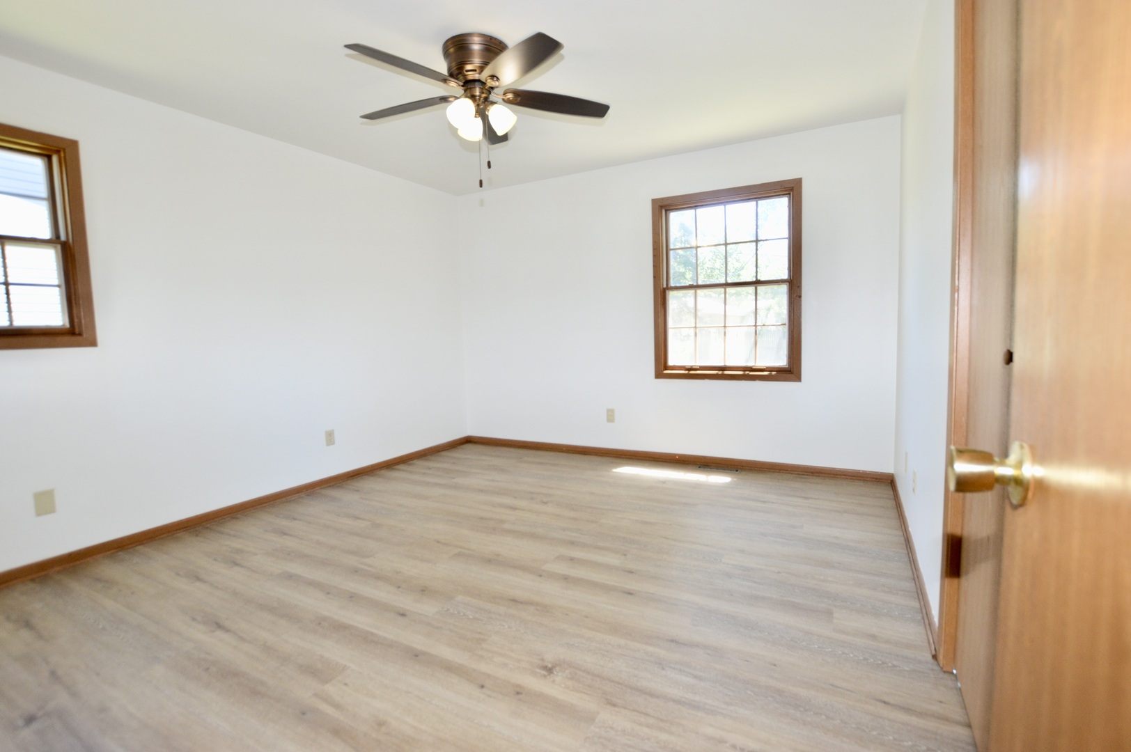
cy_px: 376
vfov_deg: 72.0
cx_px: 566
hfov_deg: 95.0
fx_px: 518
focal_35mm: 16
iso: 400
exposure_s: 1/100
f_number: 5
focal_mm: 11
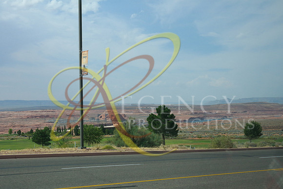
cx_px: 142
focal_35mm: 43
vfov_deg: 31.2
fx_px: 338
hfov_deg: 45.4
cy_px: 94
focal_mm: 28
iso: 1600
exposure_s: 1/500
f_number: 8
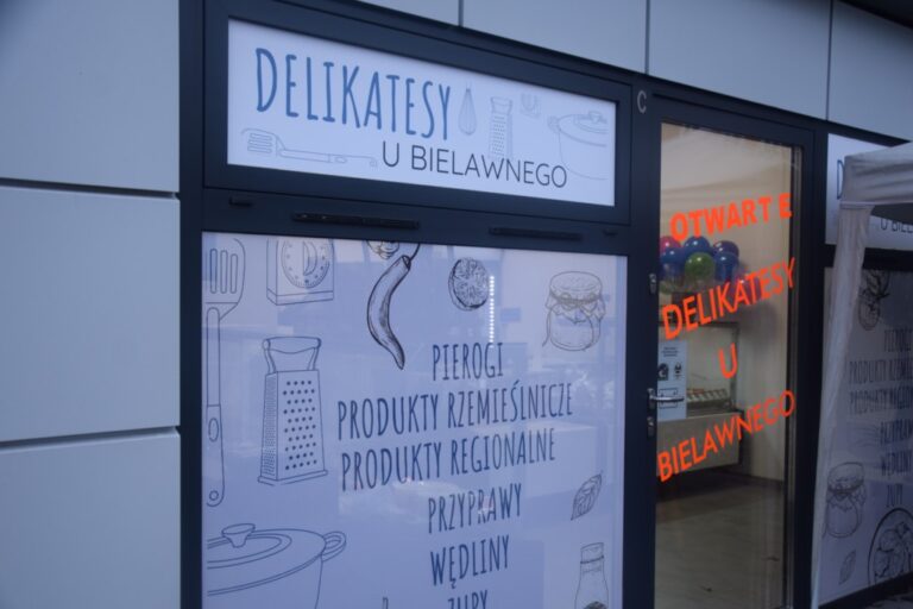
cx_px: 456
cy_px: 304
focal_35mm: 38
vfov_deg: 35.5
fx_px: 951
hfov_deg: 51.3
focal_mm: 25
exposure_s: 1/60
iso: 400
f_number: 4
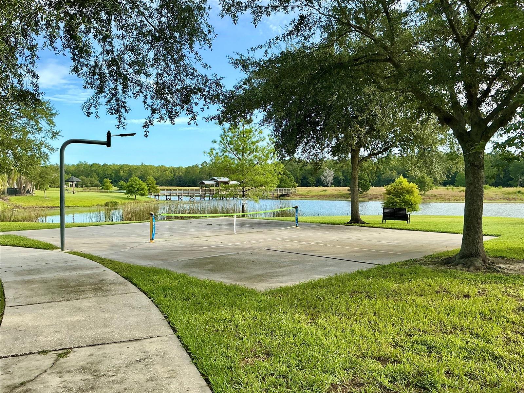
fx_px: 424
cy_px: 196
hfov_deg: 63.4
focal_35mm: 28
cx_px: 262
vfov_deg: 49.7
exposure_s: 1/719
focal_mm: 3
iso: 25
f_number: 1.8
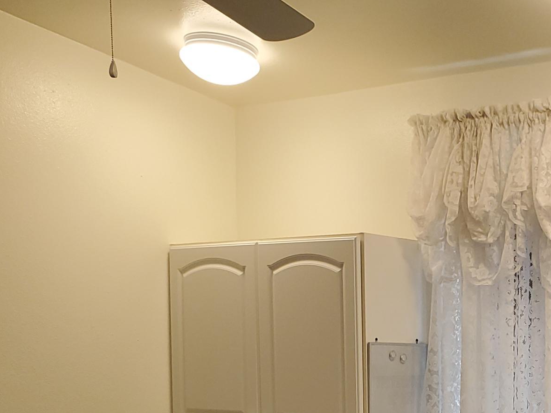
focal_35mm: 66
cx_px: 585
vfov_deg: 21.2
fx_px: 1050
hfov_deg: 27.3
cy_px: 450
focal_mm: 4.3
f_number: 2.4
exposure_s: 1/60
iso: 80
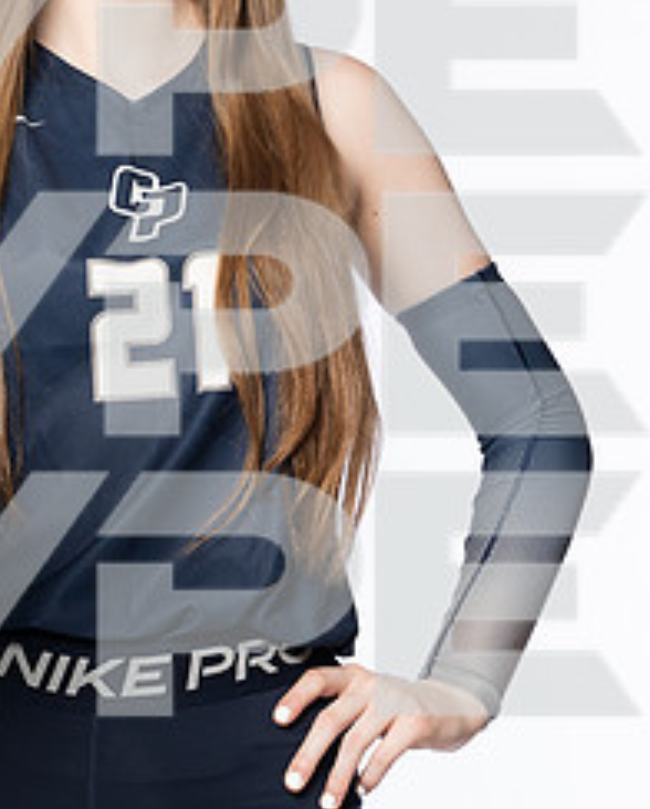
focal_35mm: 148
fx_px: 3550
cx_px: -38
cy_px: 311
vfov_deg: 13.0
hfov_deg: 10.4
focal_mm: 56
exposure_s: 1/250
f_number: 8
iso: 320
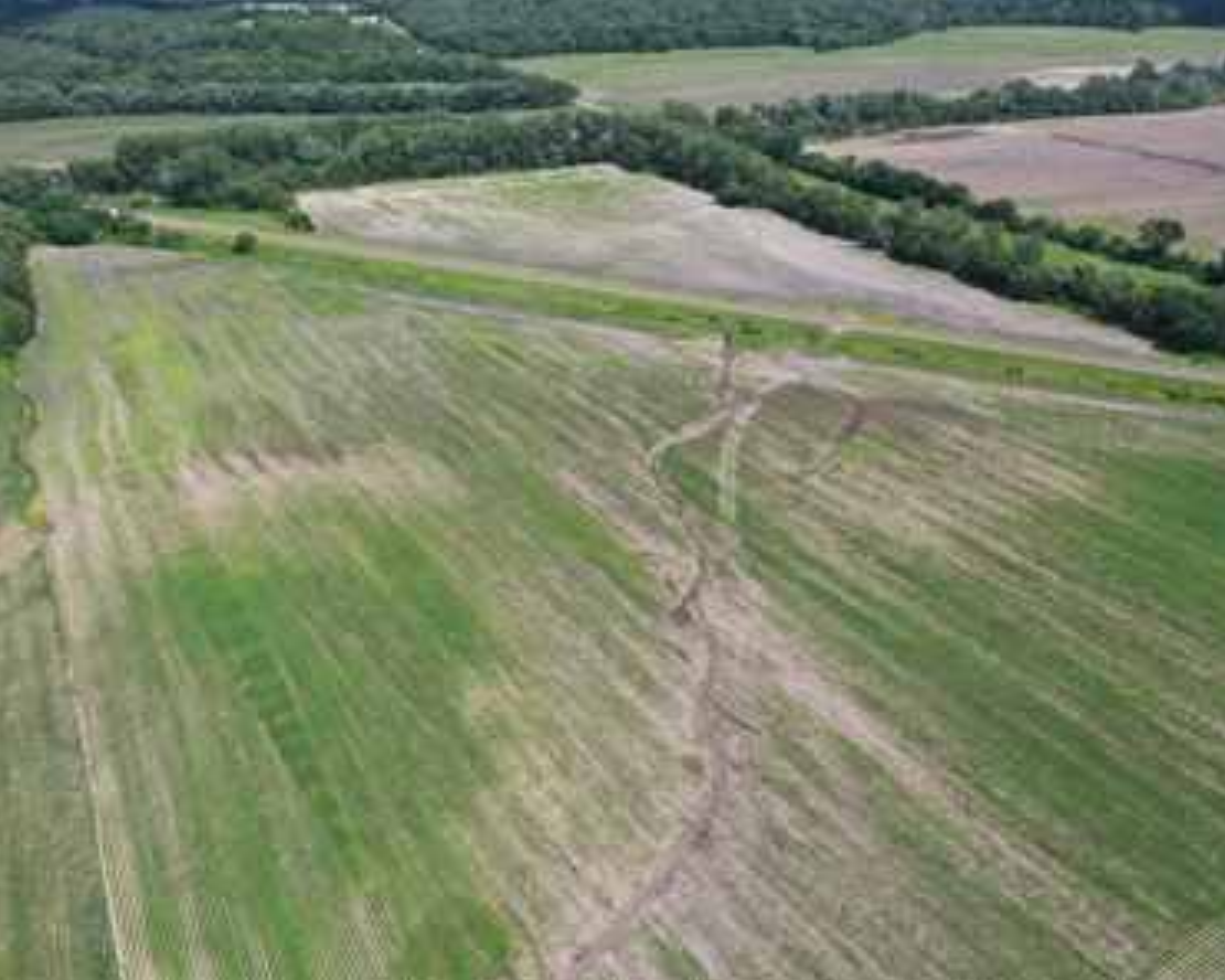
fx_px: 1160
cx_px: 526
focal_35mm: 32
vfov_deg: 45.8
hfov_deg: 55.5
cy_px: 493
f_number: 5.6
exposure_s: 1/400
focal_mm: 10.26
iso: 100
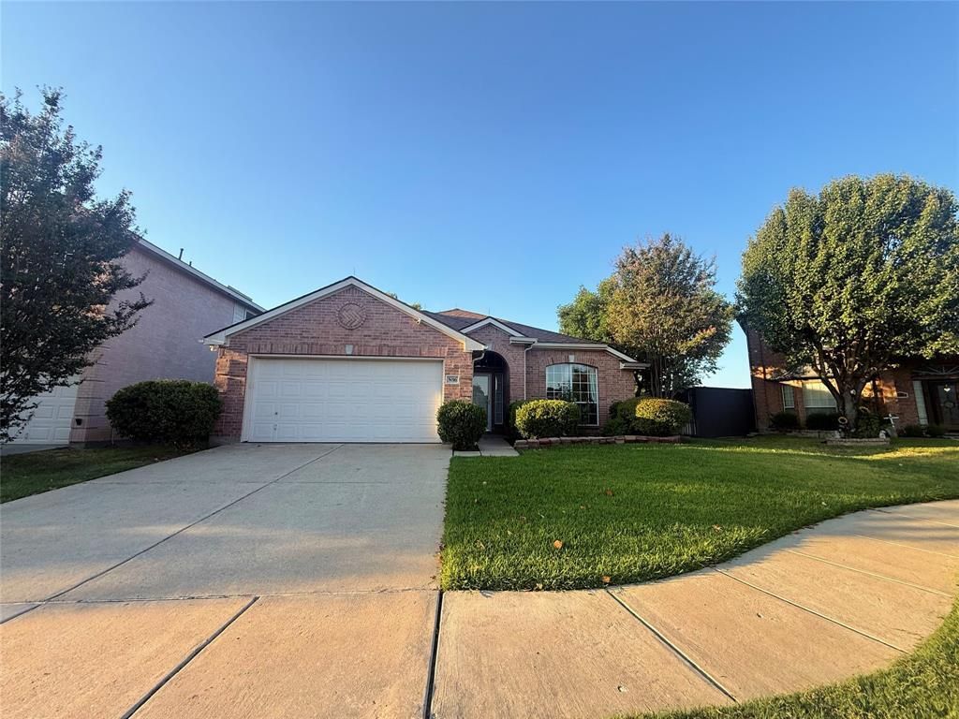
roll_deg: -0.6
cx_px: 480
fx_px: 388
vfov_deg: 85.7
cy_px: 360
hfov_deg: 102.1
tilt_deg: +8.4
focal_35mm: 14
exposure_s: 1/564
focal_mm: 2.22
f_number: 2.2
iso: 50
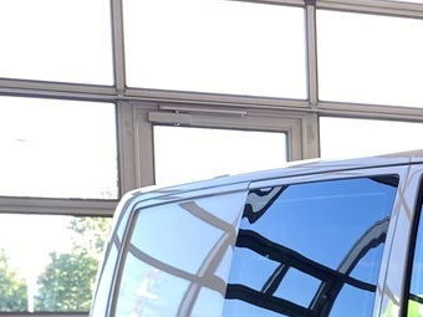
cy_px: 461
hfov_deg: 15.7
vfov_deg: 12.8
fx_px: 1344
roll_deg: +0.4
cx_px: 719
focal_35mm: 110
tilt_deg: -5.7
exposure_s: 1/100
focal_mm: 4.25
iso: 50
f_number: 1.8
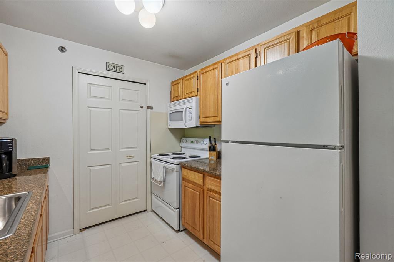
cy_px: 131
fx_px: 164
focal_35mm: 15
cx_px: 197
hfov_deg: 100.4
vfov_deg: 77.3
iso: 400
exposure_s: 1/10
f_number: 8
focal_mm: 10
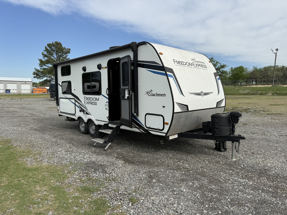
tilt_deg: -6.1
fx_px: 199
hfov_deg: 71.6
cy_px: 108
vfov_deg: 56.8
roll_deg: -1.4
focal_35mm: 24
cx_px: 144
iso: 80
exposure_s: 1/5319
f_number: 1.78
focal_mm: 6.76
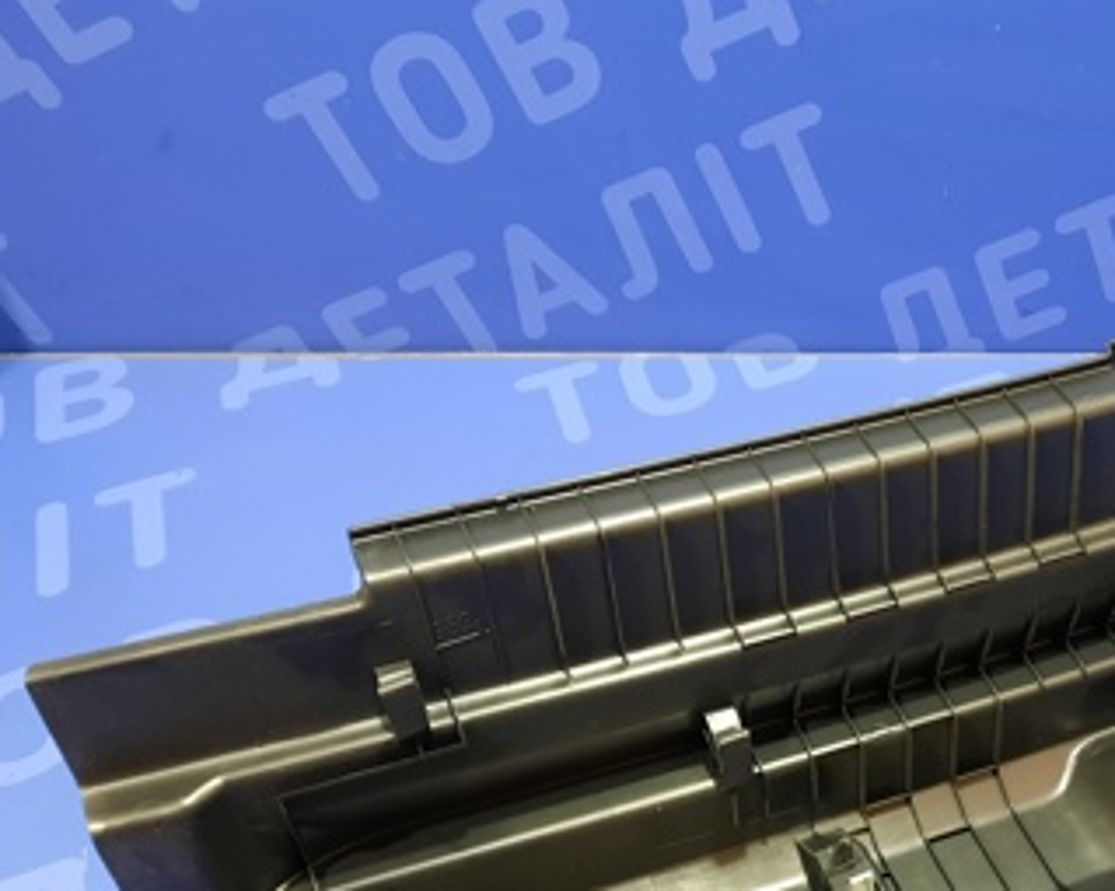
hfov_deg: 35.1
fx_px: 1616
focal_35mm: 49
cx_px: 1073
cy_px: 584
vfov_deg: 30.6
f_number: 2
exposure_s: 1/25
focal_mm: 4.6
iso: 400
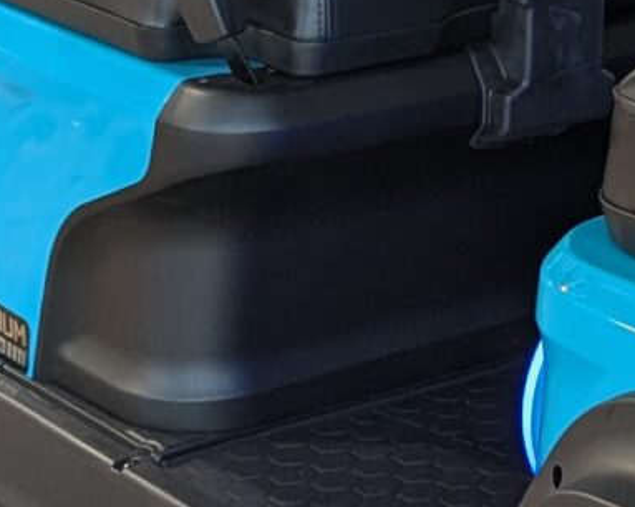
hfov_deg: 11.5
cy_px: -361
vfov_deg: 9.4
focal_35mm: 157
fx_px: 2949
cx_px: 1079
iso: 121
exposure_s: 1/58
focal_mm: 6.81
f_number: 1.85
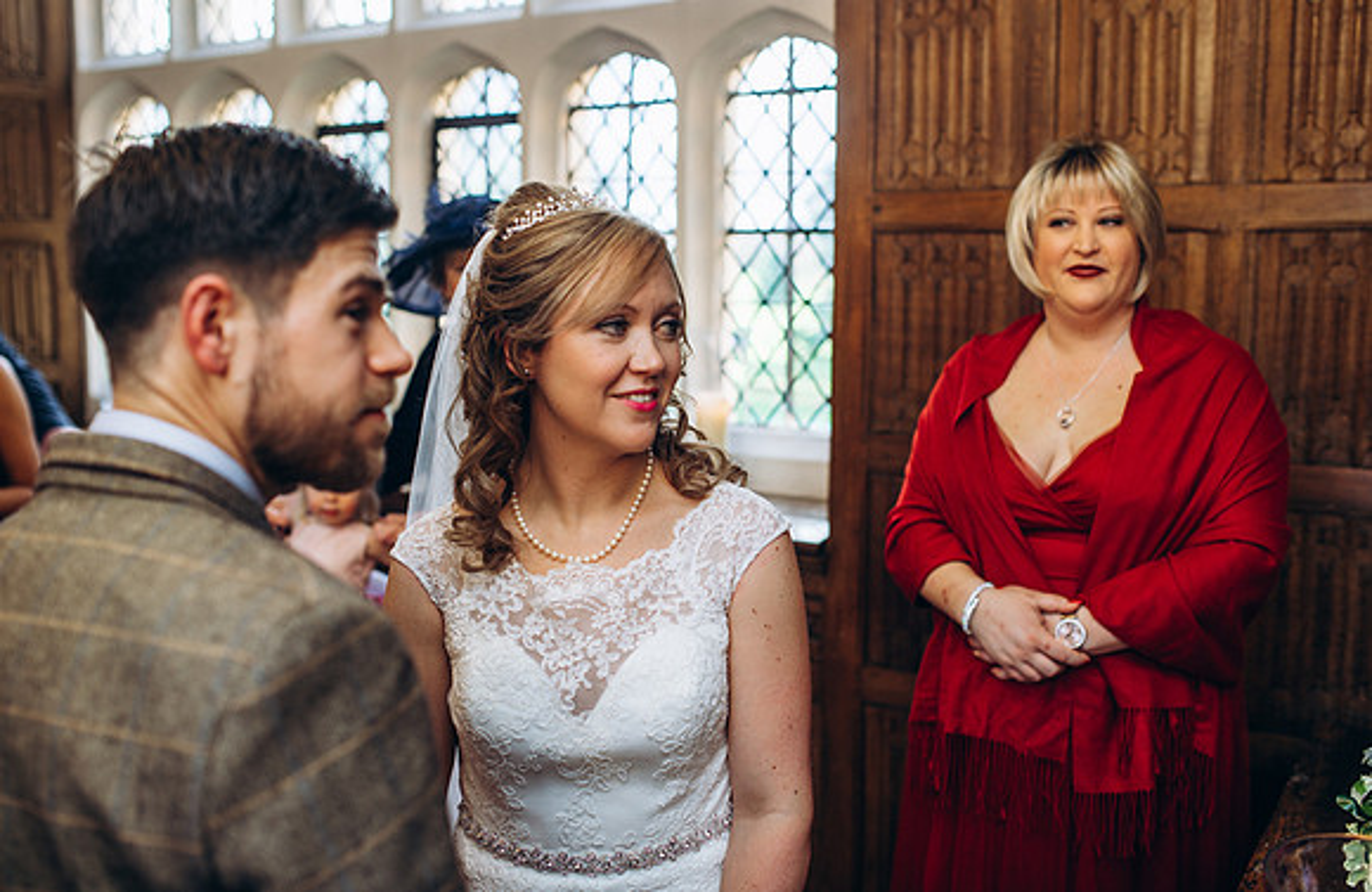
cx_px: 656
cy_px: 416
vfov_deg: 35.5
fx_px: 1392
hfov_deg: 52.5
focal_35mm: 37
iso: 160
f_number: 2.5
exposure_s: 1/125
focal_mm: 35
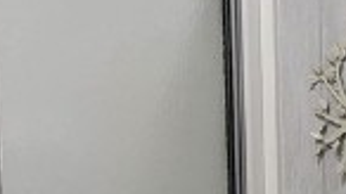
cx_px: 21
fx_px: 908
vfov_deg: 12.2
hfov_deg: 21.0
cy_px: 156
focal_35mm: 99
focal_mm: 2.2
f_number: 2.2
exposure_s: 1/60
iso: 200
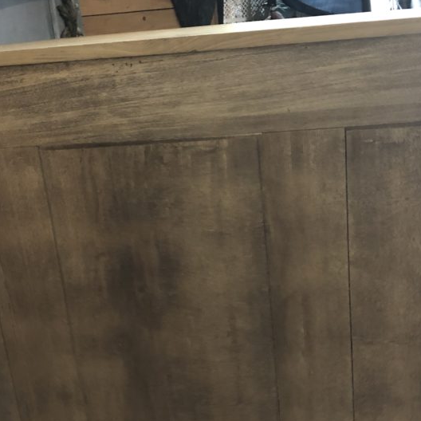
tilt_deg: -19.1
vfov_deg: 35.2
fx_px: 660
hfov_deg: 35.3
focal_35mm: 48
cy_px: 252
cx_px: 239
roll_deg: +5.3
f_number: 1.8
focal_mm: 4
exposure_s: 1/4
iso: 80
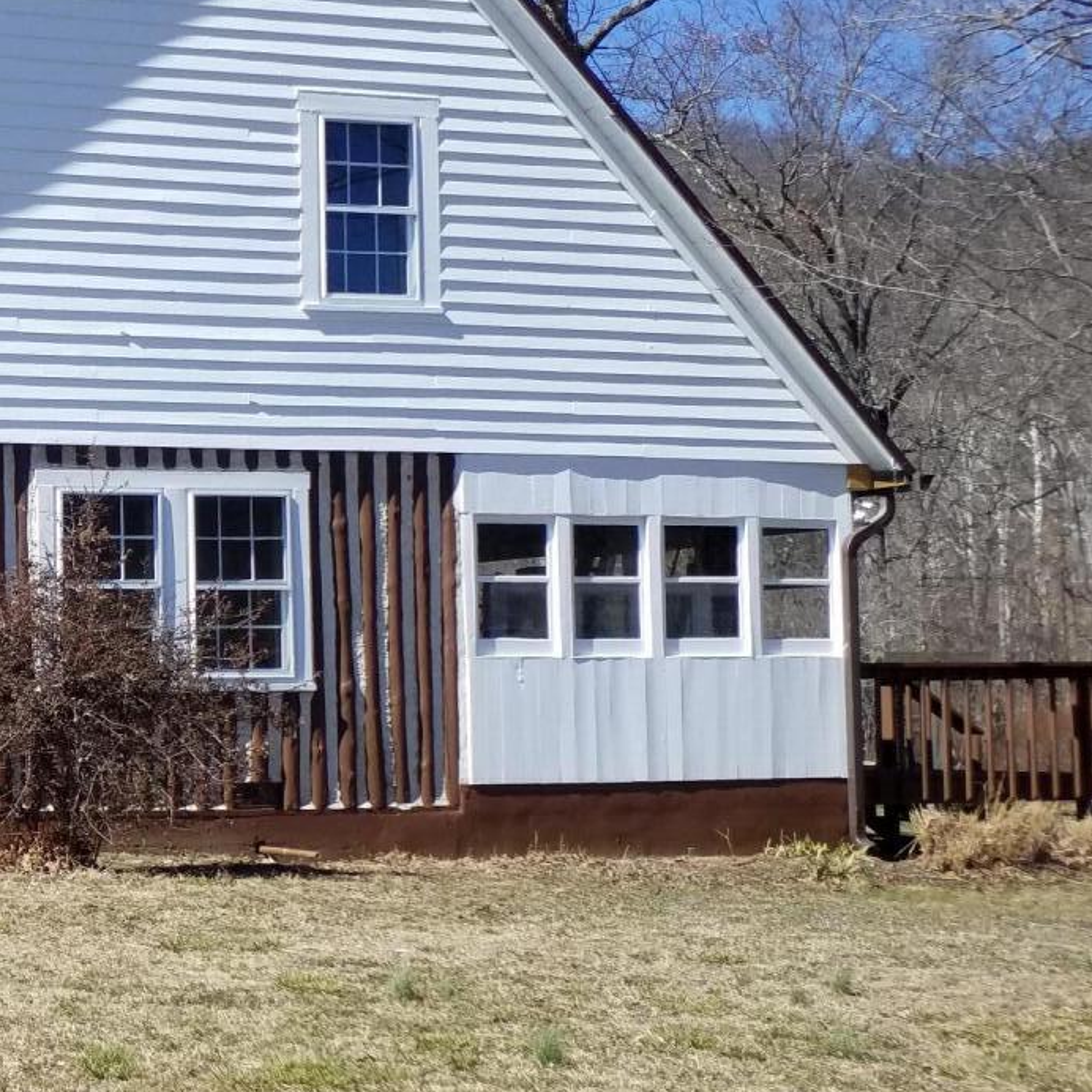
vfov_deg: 25.0
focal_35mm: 69
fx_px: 2463
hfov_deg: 22.4
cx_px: -319
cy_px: 623
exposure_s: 1/1052
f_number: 1.9
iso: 40
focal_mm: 3.6
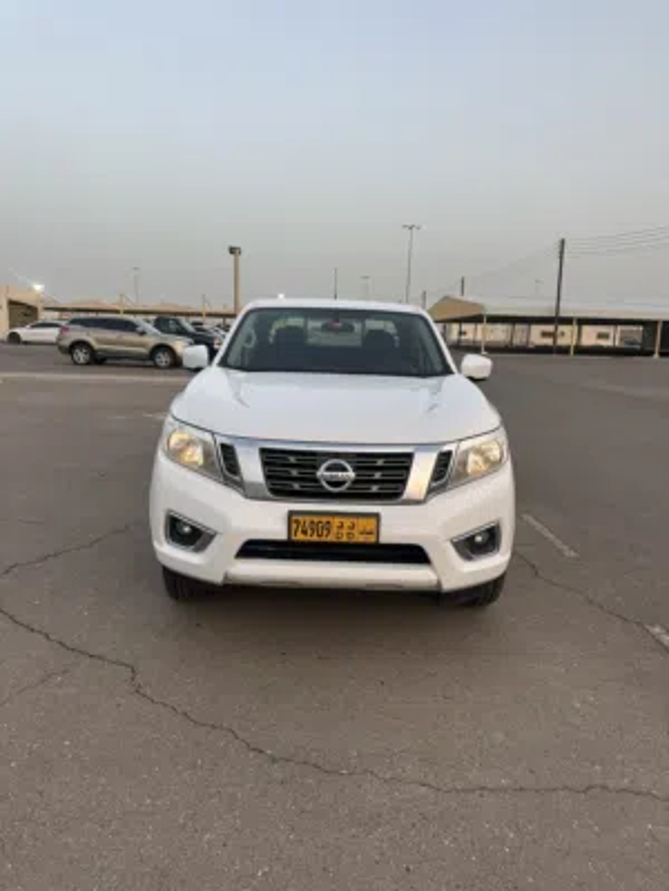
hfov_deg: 56.8
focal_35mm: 24
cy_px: 446
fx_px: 618
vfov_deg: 71.6
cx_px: 334
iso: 80
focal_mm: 6.86
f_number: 1.78
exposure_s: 1/276
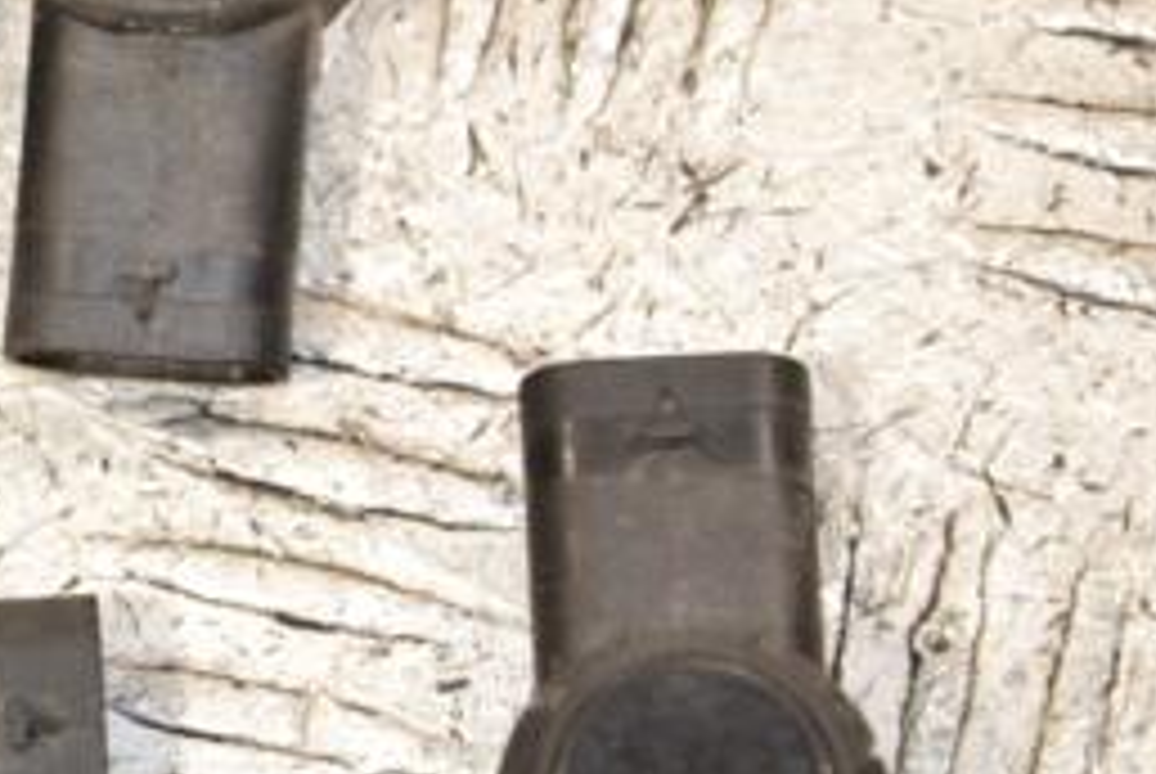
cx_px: 22
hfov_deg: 5.6
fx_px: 11803
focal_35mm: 367
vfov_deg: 3.8
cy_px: 351
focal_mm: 105
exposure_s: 1/160
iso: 800
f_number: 5.6
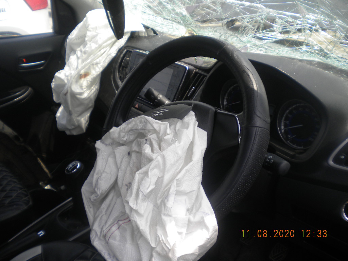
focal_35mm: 35
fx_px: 352
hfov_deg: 52.6
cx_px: 174
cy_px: 130
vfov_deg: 40.7
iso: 85
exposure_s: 1/498
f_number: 3.1
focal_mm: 6.3
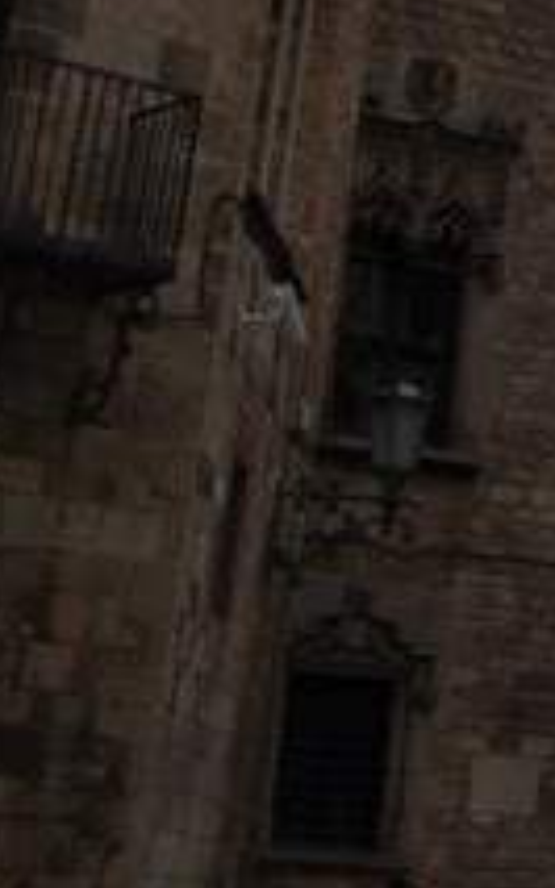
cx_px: 1081
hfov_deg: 11.0
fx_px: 2638
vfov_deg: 18.1
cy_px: -204
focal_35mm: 109
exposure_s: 1/500
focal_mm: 19
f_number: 5.6
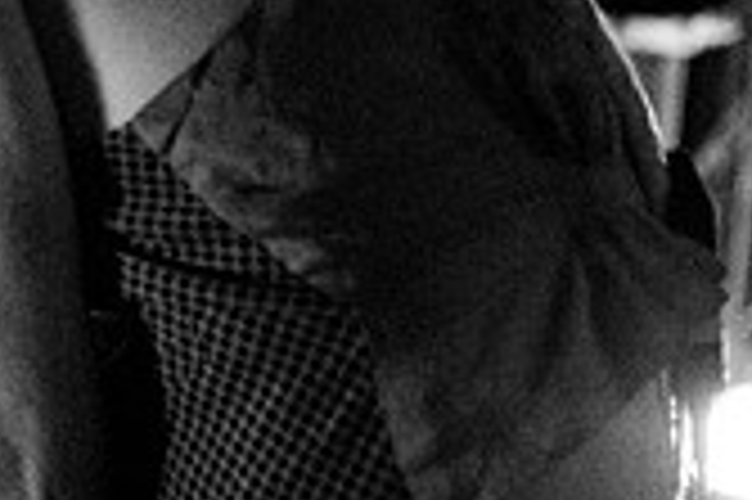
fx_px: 6302
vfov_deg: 4.5
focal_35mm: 302
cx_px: -491
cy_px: 205
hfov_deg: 6.7
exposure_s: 1/10
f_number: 2.8
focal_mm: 58
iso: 1000
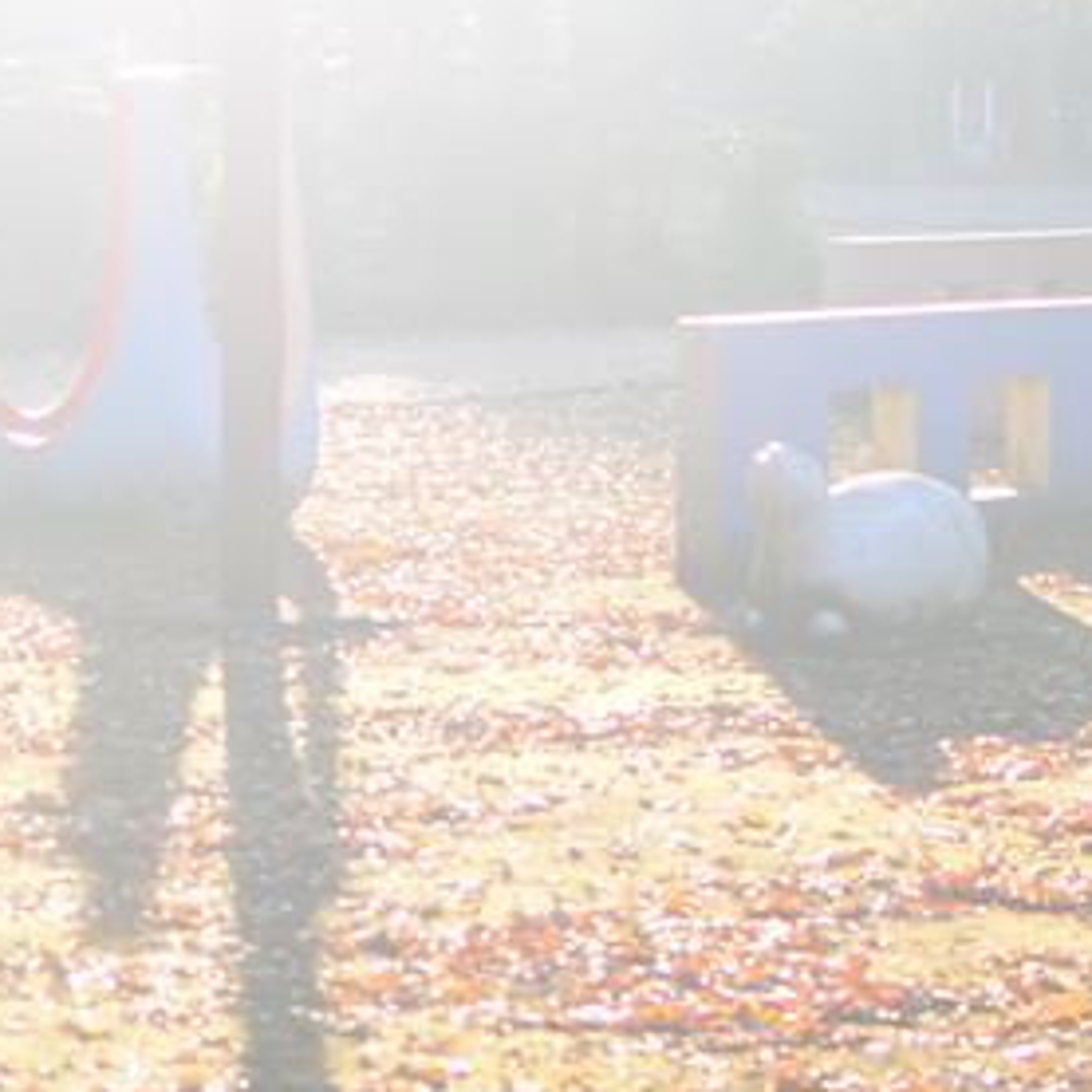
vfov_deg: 10.6
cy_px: 102
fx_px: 5873
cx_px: -402
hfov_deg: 10.4
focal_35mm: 165
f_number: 3.2
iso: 250
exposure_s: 1/160
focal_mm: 35
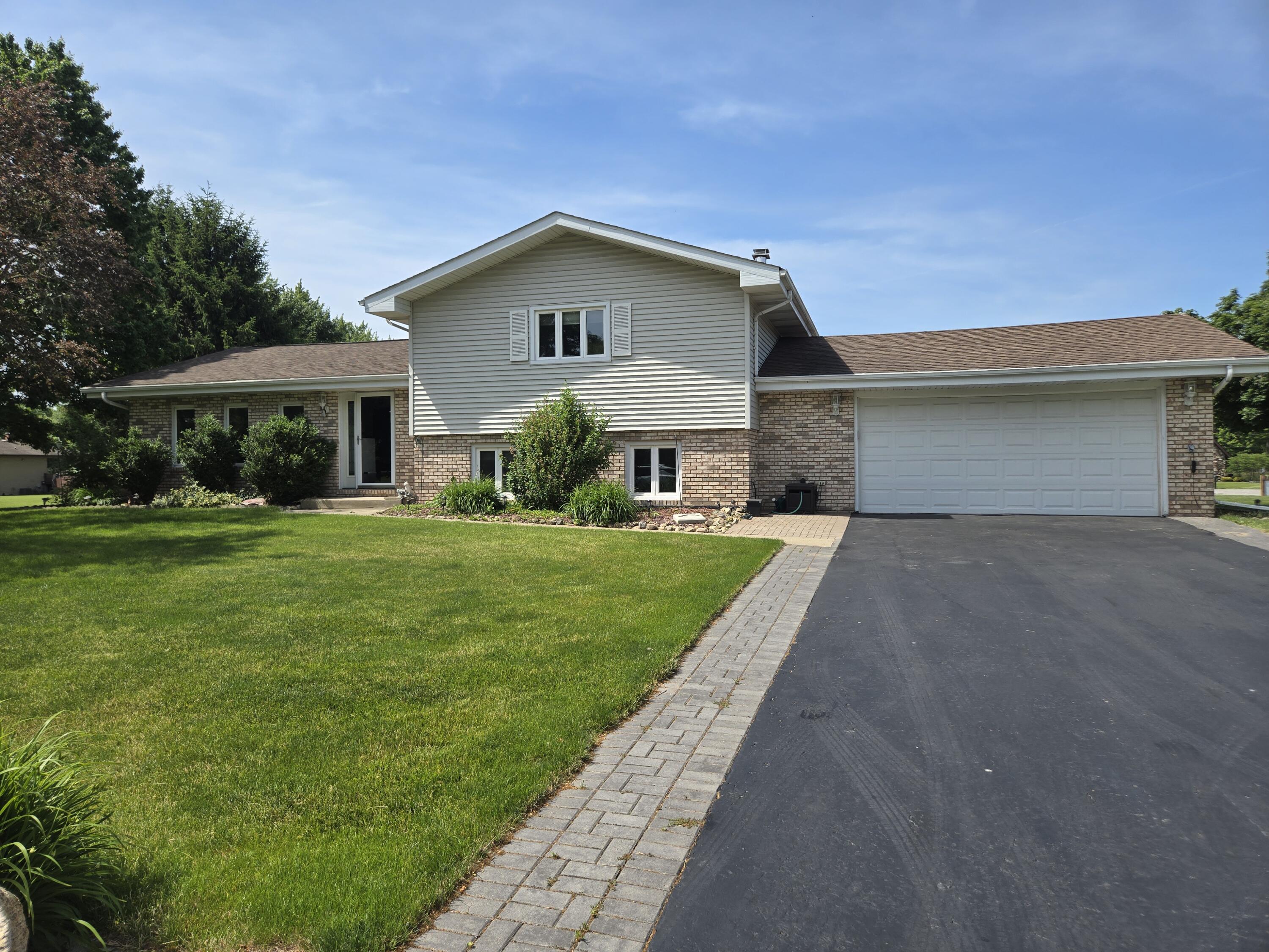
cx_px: 634
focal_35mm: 23
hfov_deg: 73.9
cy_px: 476
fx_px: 843
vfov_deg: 58.9
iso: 25
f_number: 1.8
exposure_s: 1/1770
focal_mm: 5.4
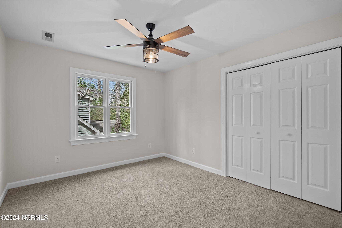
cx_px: 171
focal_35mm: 16
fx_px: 152
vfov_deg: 73.7
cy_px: 114
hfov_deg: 96.7
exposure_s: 1/13
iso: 250
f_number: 4
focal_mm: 16
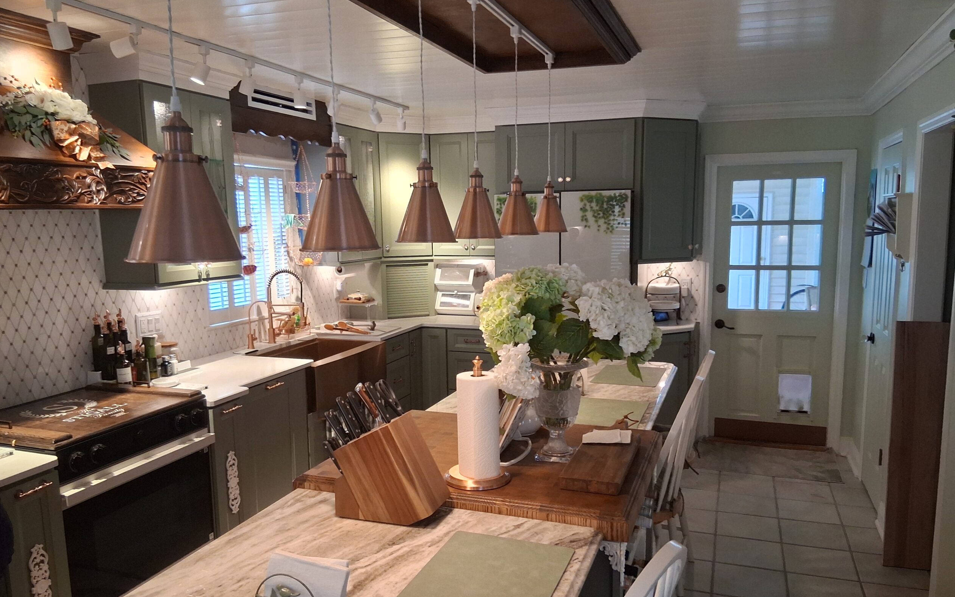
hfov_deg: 66.5
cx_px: 482
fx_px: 729
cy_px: 323
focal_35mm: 28
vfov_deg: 44.5
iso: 250
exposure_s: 1/100
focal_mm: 3.98
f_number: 1.8
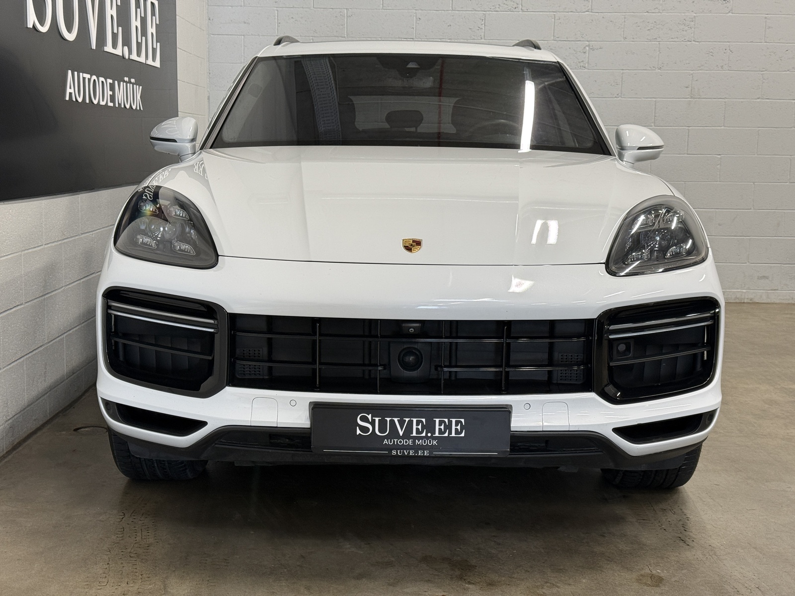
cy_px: 298
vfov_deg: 30.3
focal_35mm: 48
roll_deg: -1.2
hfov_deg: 39.7
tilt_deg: -8.2
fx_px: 1102
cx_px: 398
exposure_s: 1/100
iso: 100
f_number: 1.78
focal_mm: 6.76
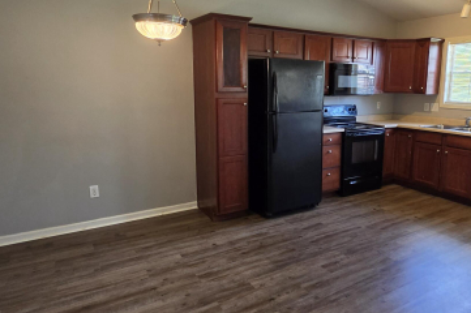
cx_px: 290
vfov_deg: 51.1
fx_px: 327
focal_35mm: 25
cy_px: 140
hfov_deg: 70.6
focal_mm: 2.2
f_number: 2.2
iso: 250
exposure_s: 1/60
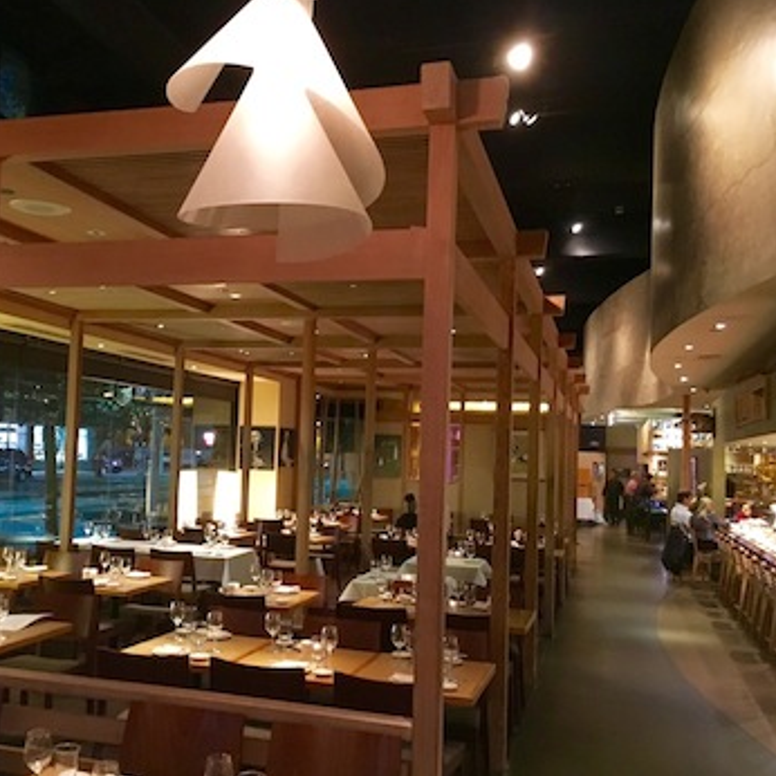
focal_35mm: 37
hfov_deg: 44.6
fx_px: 938
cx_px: 298
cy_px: 409
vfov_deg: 44.9
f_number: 2.2
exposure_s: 1/15
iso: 500
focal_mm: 4.15
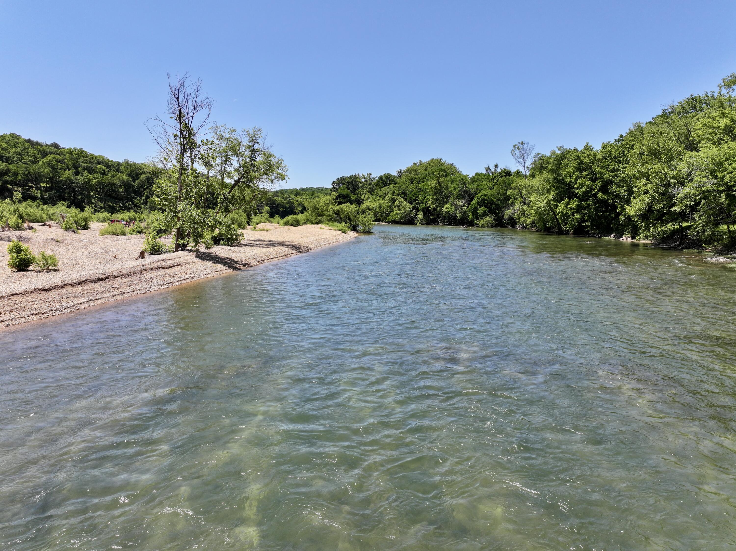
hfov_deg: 71.6
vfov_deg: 56.8
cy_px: 276
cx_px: 368
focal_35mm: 24
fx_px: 510
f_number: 2.8
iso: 100
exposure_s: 1/1600
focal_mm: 12.29
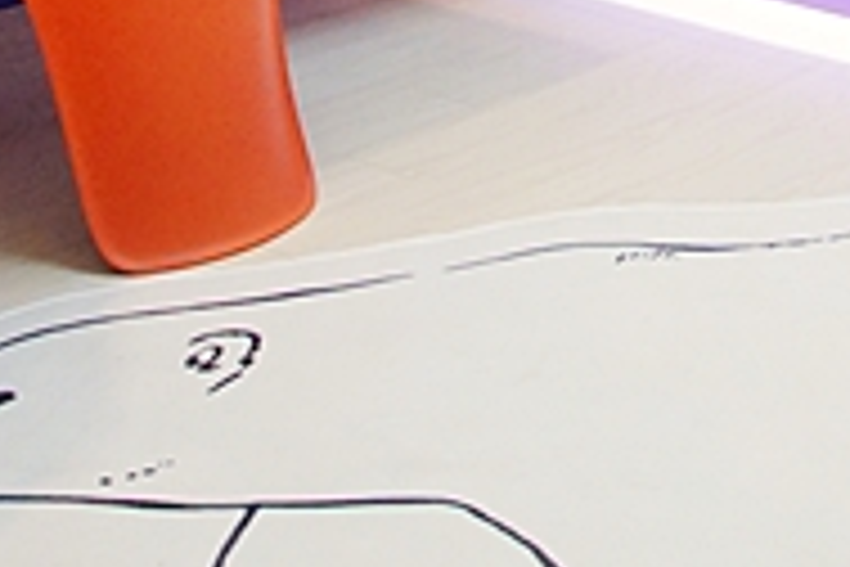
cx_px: 944
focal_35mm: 76
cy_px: -576
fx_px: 1794
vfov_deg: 14.7
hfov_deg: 24.7
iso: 800
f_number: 3.5
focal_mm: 12
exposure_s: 1/160
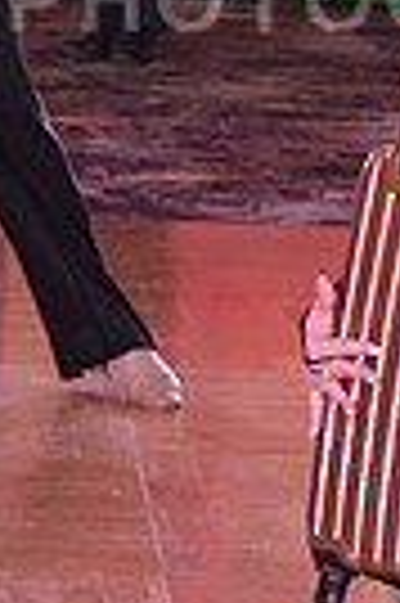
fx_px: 7586
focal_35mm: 454
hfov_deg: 3.0
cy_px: -36
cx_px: 281
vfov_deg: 4.5
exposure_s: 1/250
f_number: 6.3
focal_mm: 105
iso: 2000
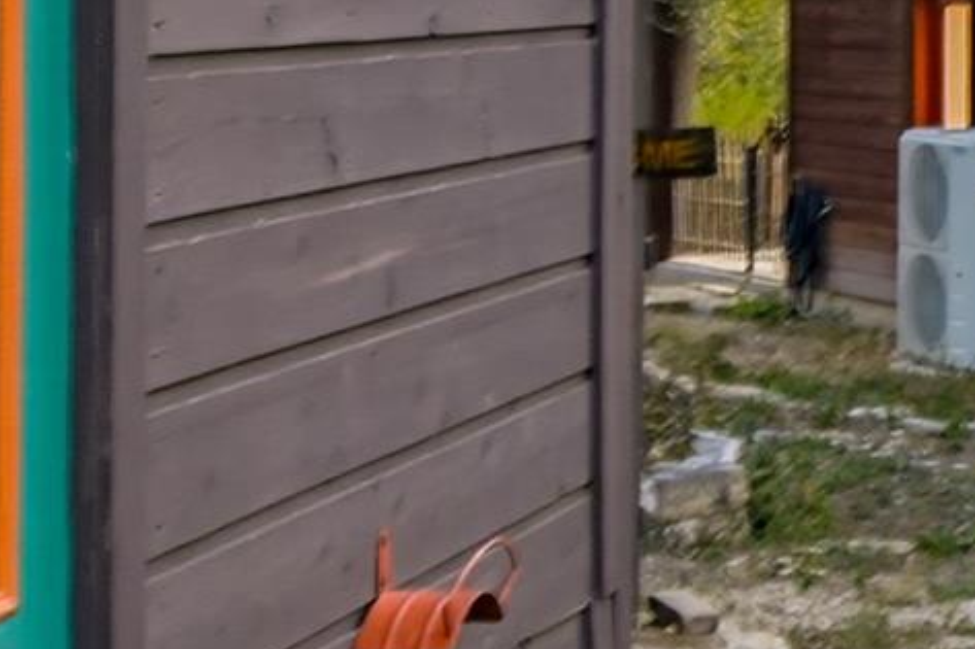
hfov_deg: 15.3
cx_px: 2028
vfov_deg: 12.9
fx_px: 2816
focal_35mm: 104
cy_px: -112
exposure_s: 1.6
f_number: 7.1
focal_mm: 16
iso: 320
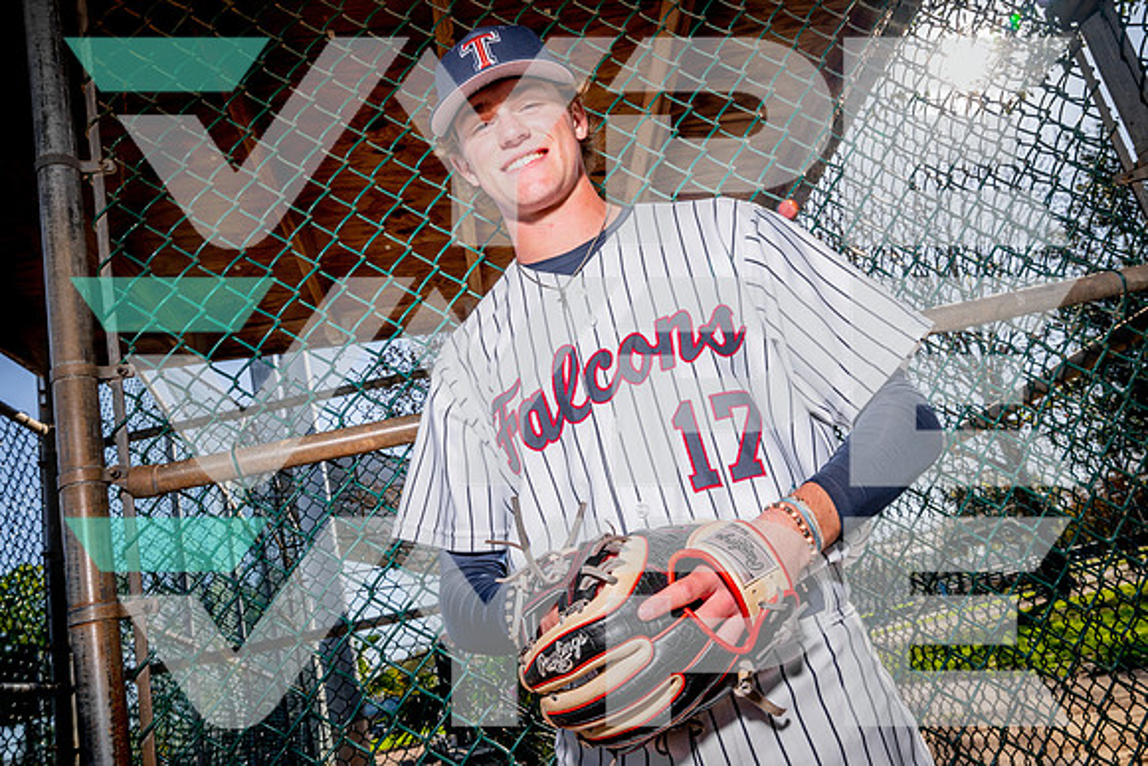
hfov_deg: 63.6
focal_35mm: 29
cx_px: 574
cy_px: 383
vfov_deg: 45.0
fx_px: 925
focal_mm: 29
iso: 200
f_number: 13
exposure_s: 1/125
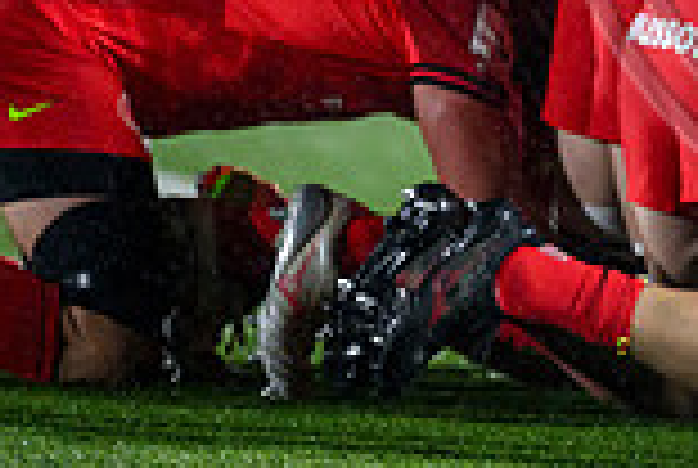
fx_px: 28984
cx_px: 1013
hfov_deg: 1.4
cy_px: -191
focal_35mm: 1492
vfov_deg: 0.9
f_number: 3.2
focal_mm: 400
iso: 5000
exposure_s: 1/2000
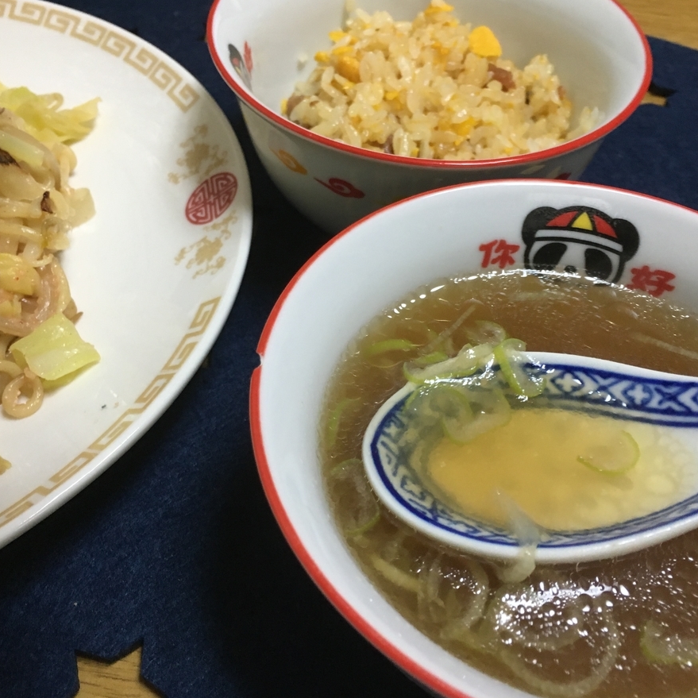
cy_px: 348
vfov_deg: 47.2
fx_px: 798
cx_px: 366
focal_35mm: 35
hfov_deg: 47.2
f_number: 2.2
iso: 160
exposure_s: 1/33
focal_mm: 4.15
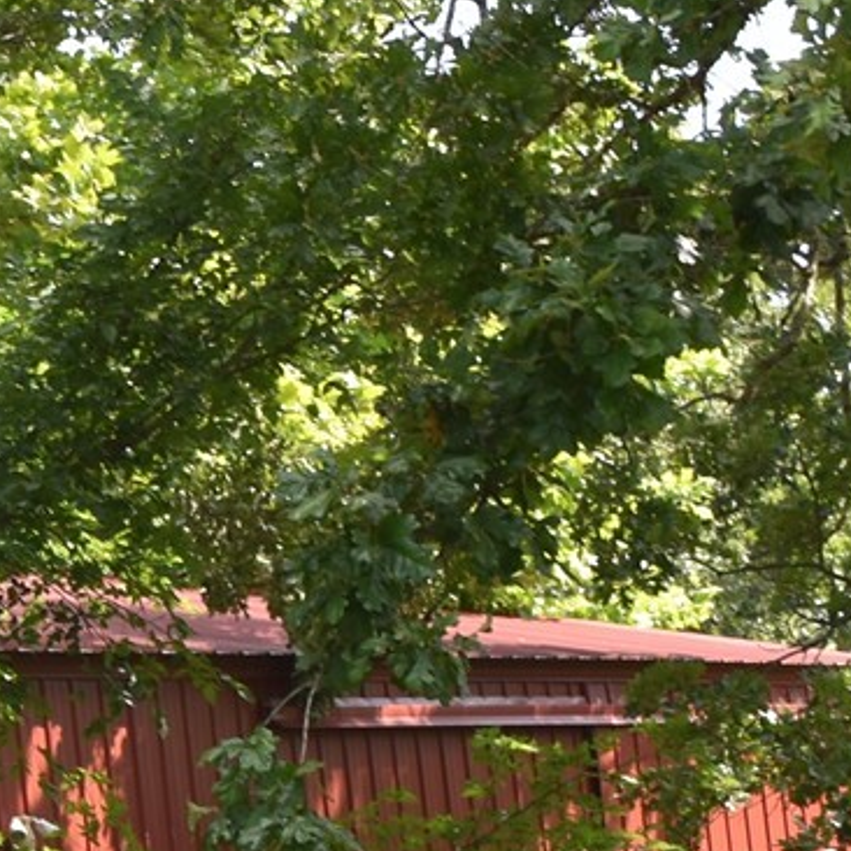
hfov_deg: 10.0
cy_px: 315
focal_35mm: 170
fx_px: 4728
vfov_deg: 10.3
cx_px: -323
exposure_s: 1/200
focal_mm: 24
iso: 100
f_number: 5.6
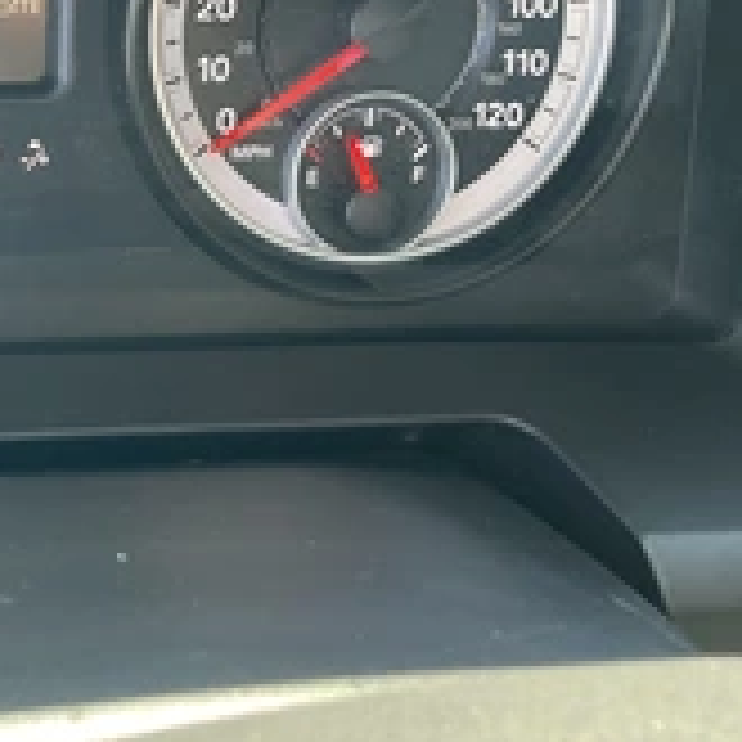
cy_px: 220
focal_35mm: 62
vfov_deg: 27.5
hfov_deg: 25.6
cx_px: -81
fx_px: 1504
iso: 64
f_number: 1.8
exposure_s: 1/93
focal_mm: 3
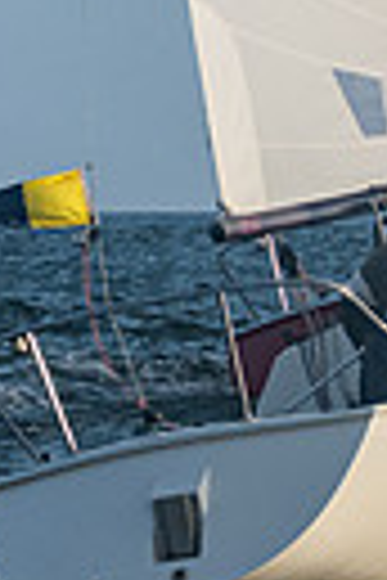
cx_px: -1175
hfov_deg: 4.0
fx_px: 5160
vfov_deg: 6.4
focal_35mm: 320
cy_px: -309
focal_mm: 52
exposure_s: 1/800
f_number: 8
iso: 400
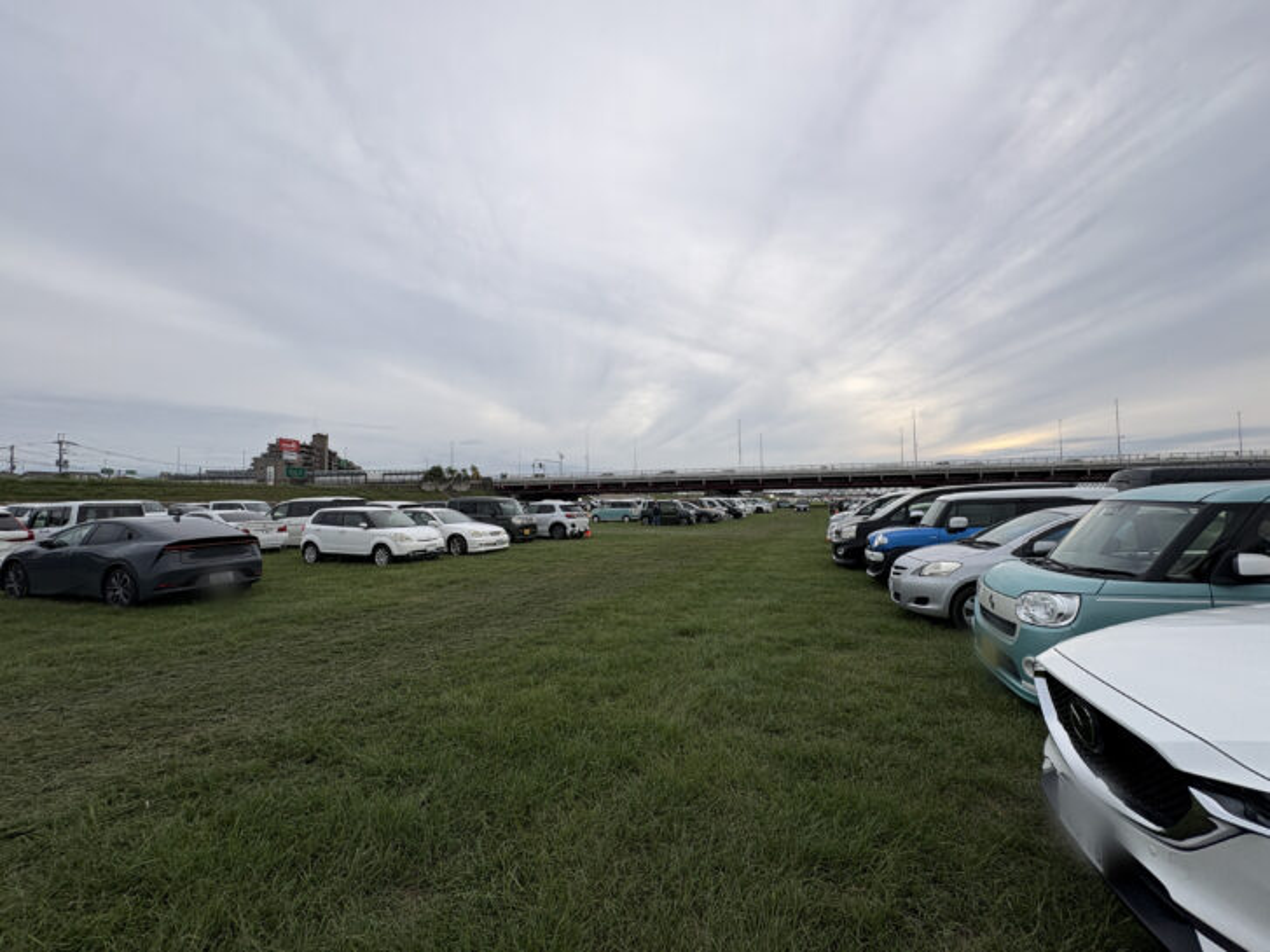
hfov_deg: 102.1
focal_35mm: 14
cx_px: 635
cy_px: 476
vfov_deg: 85.7
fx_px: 514
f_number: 2.2
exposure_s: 1/256
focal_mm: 2.22
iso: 40
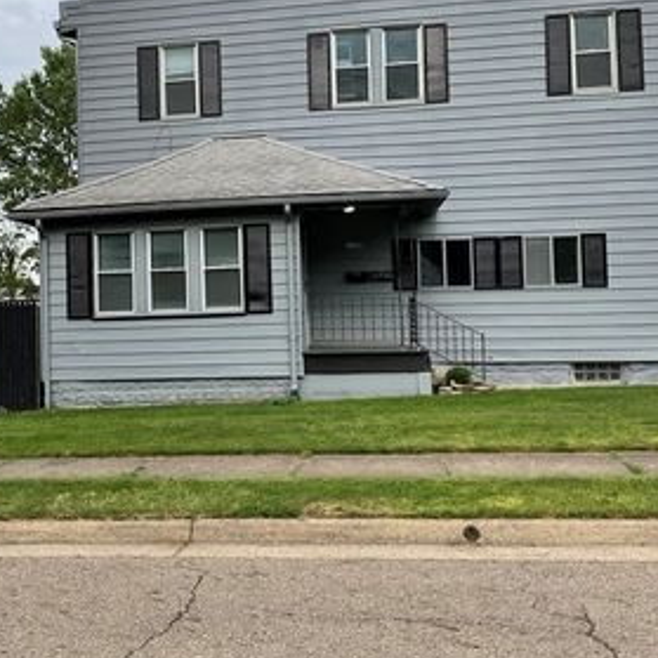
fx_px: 989
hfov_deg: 36.1
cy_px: 263
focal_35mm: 46
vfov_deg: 36.7
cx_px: 177
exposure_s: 1/997
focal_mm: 3
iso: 16
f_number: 1.8
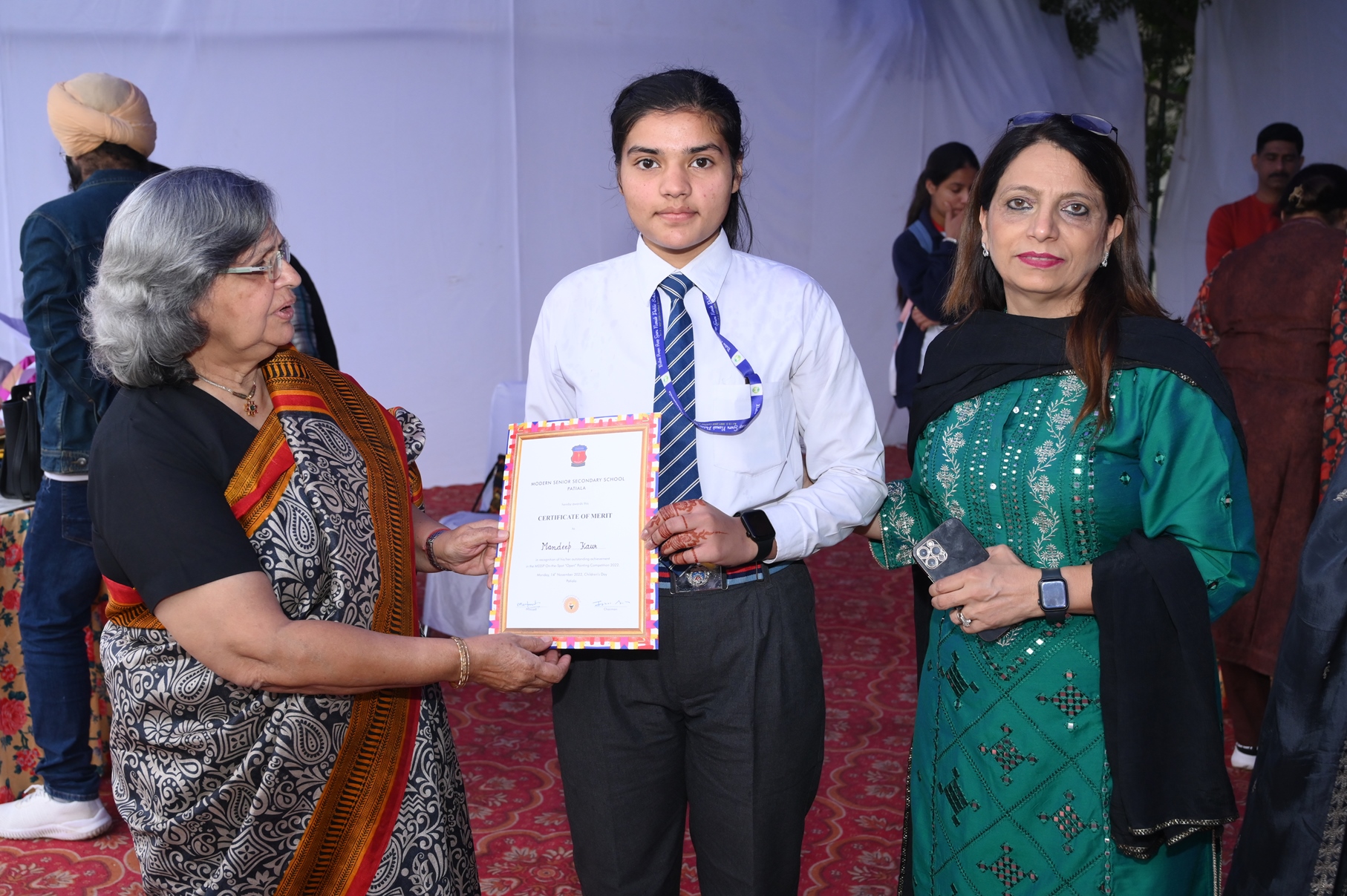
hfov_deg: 48.5
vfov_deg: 33.4
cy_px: 448
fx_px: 1496
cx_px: 674
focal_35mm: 40
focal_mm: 40
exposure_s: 1/160
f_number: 5.6
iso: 1000
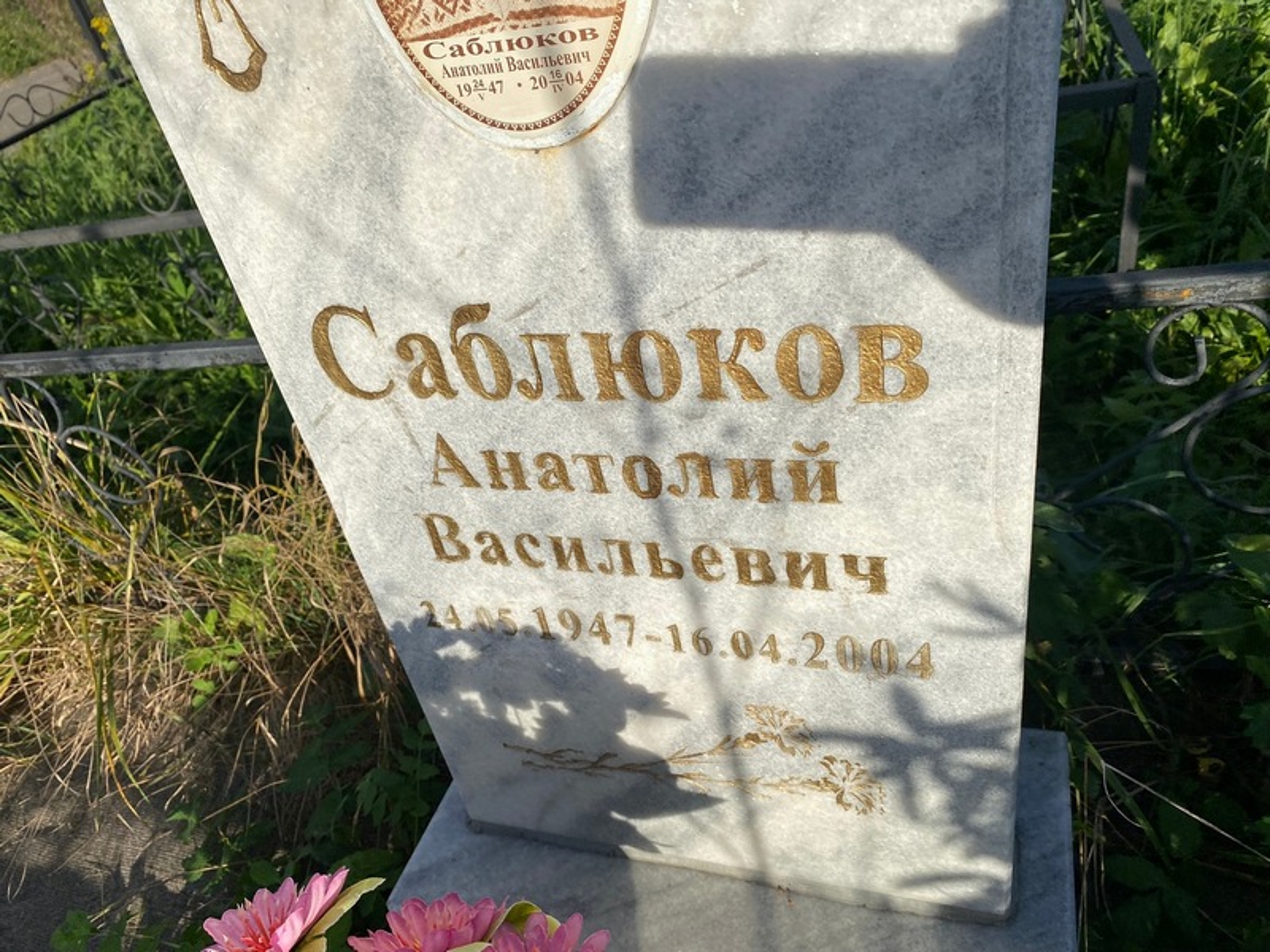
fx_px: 954
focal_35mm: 26
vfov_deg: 53.1
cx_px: 635
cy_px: 476
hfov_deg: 67.3
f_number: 1.8
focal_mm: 4.25
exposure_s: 1/5025
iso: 32
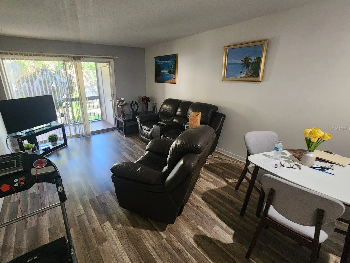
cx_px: 154
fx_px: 152
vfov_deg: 81.7
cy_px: 128
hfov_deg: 97.7
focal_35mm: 15
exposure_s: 1/30
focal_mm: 2.2
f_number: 2.2
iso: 500
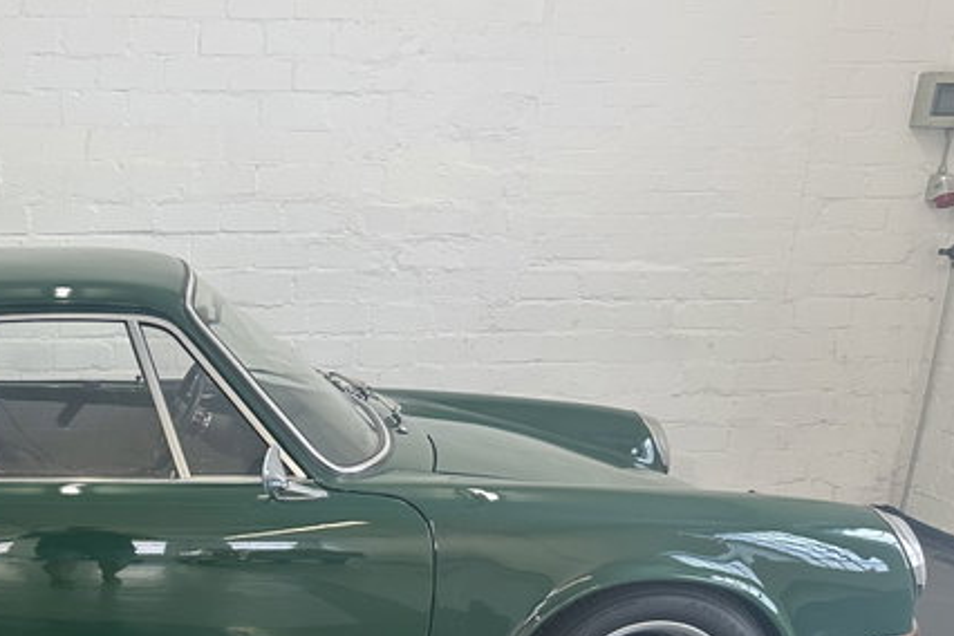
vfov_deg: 28.5
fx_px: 1192
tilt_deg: -20.0
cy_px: 591
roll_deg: -0.4
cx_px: 112
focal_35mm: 45
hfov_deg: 40.6
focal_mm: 6.86
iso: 160
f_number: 1.78
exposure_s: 1/100
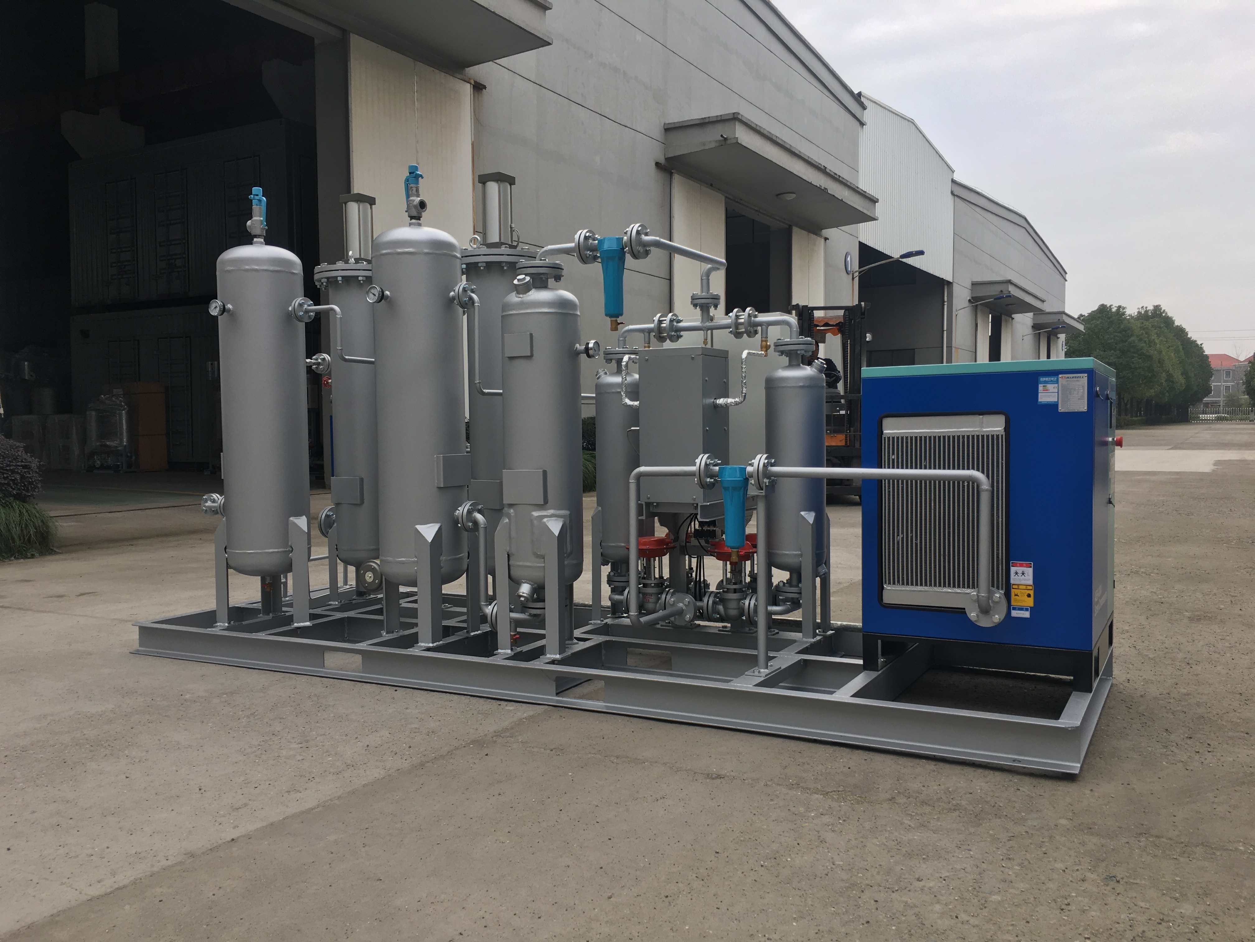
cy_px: 471
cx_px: 628
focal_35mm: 29
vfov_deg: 48.2
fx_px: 1051
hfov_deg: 61.7
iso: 25
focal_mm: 4.15
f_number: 2.2
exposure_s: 1/481
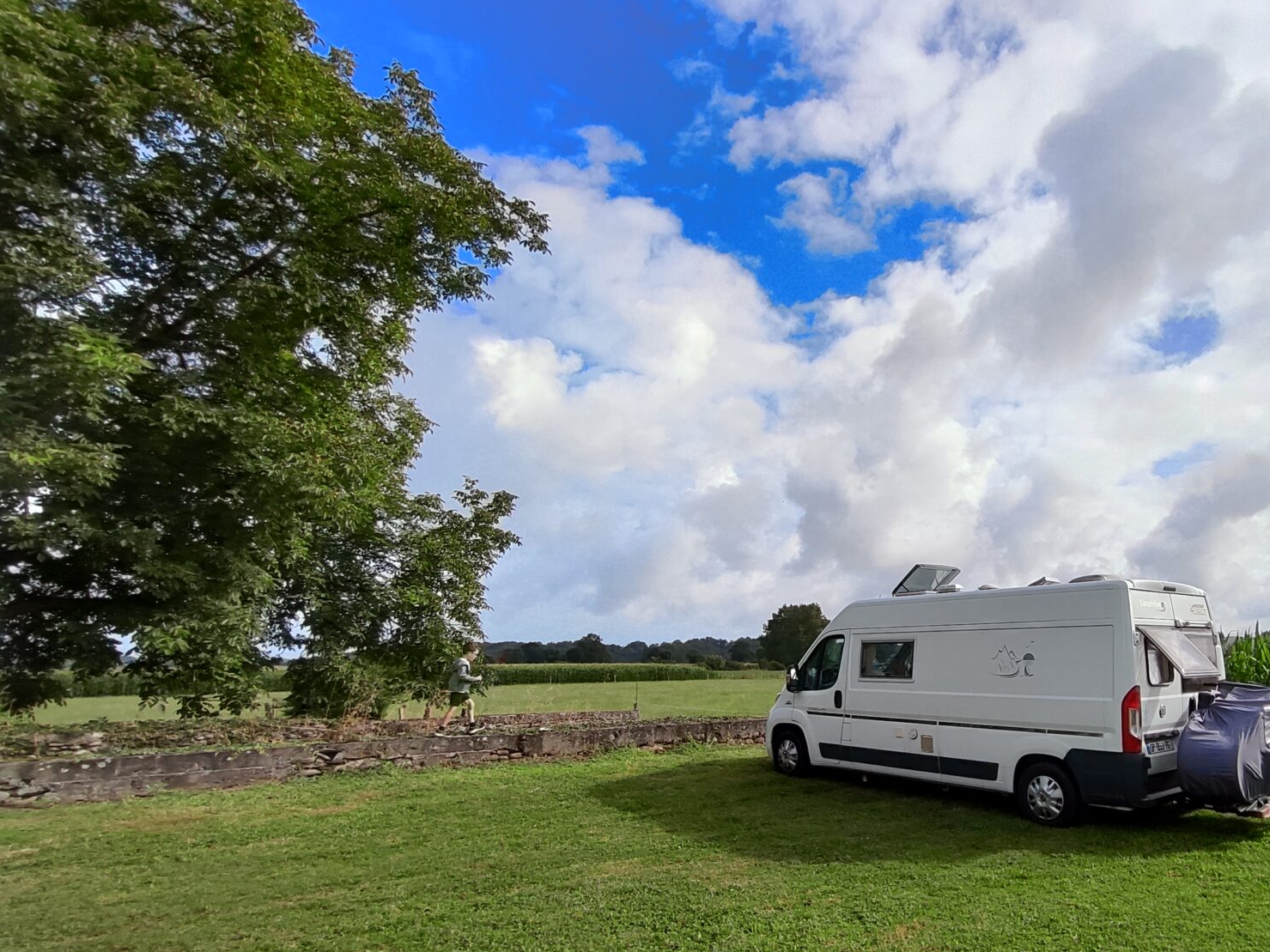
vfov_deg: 70.8
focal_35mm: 18
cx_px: 878
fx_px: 660
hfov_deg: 83.8
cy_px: 576
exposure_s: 1/1700
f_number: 2.2
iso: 51
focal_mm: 1.66
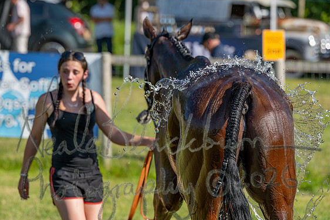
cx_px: 165
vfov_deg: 8.1
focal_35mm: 169
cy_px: 120
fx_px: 1549
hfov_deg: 12.2
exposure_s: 1/1600
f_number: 4
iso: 200
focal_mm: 140
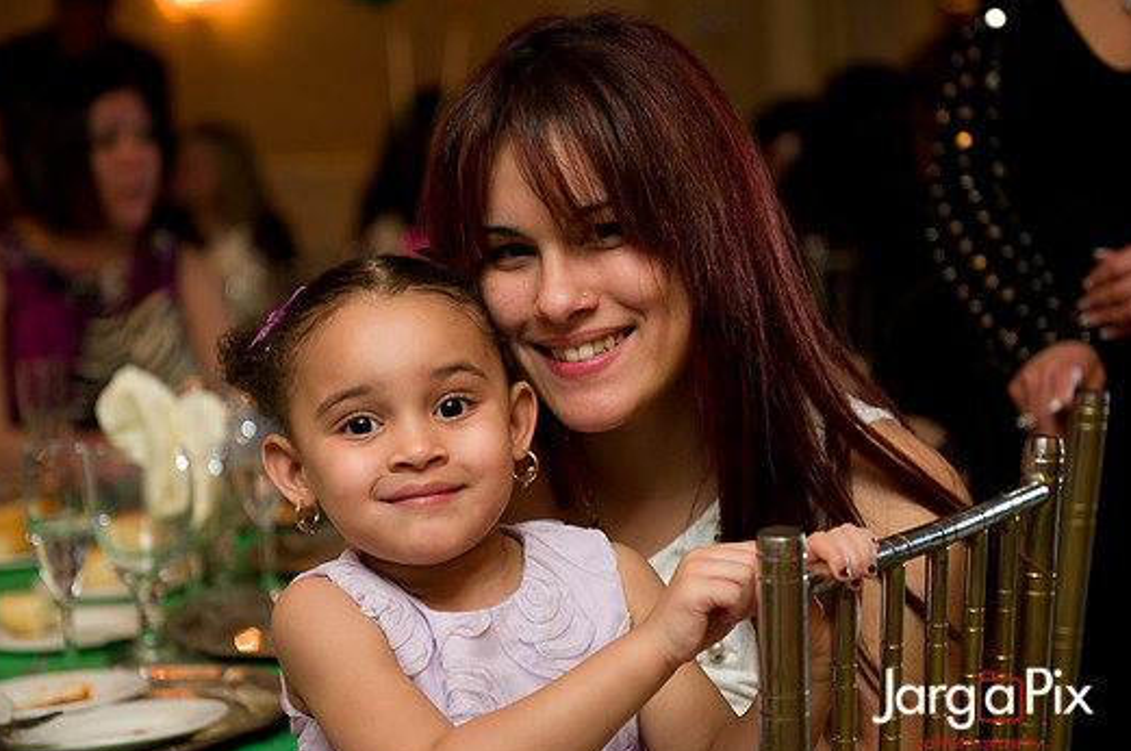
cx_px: 538
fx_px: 2447
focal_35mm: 78
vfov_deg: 17.4
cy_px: 365
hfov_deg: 26.0
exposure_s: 1/125
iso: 1600
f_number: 3.2
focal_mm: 70
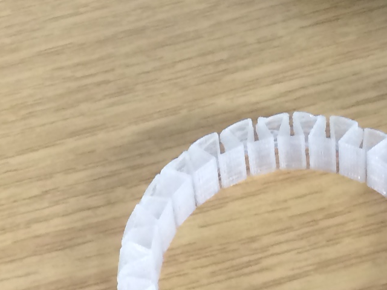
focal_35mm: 148
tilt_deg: -49.0
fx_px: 1655
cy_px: -235
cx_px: 307
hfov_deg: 13.3
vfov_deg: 9.5
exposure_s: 1/33
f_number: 2.2
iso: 125
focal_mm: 4.15
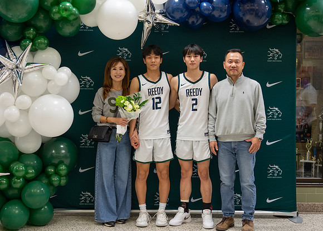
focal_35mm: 52
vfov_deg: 27.0
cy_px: 116
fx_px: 481
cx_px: 162
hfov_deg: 37.2
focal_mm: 50
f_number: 1.2
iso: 640
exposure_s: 1/320
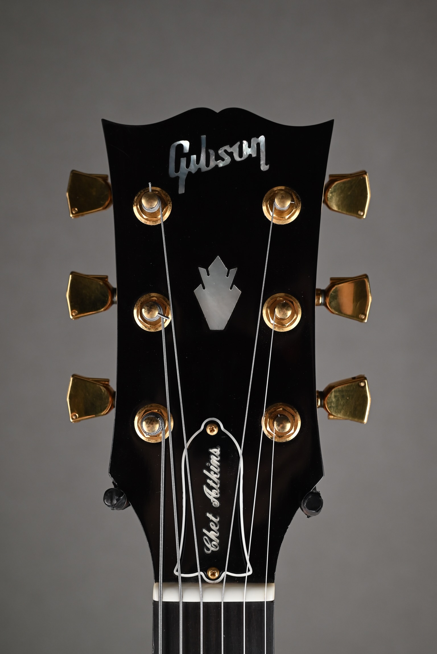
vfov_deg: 39.6
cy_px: 327
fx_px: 909
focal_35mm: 50
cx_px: 218
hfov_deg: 27.0
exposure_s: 1/160
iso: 1000
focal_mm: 50
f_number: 5.6
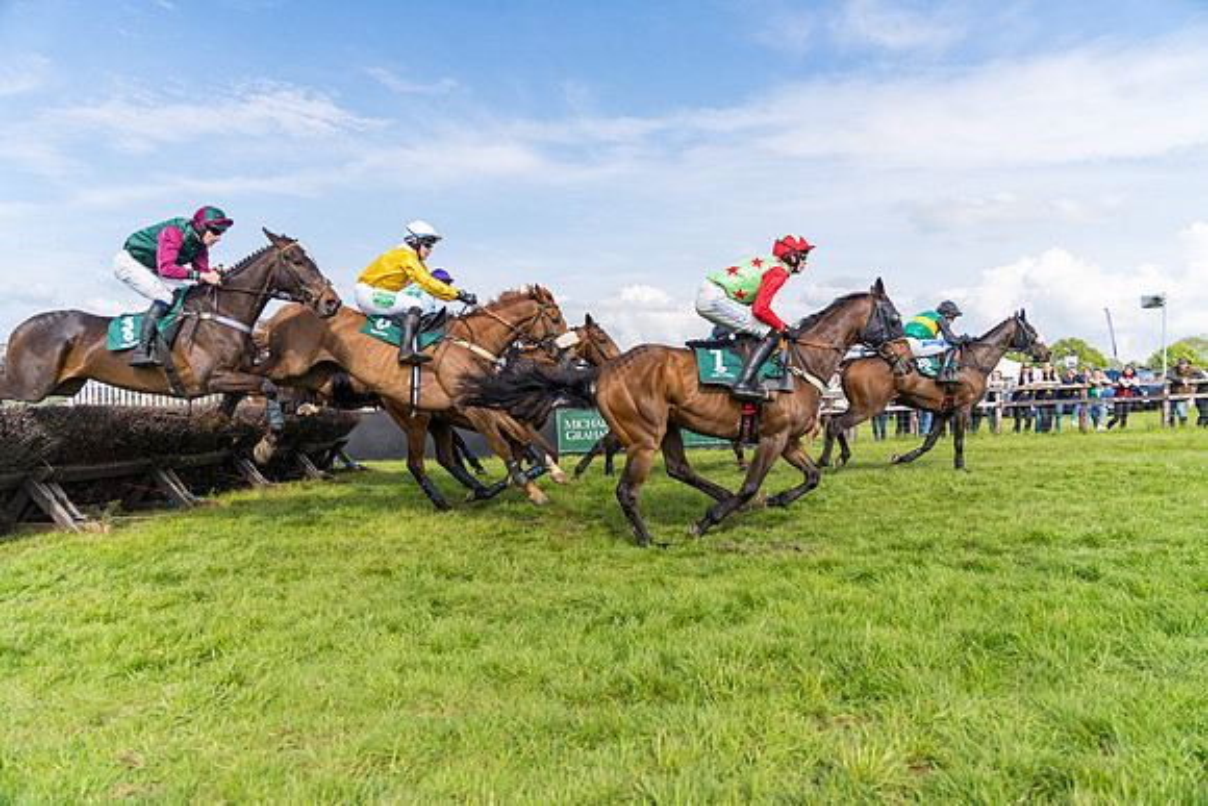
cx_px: 604
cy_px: 403
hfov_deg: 73.7
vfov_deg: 53.2
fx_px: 805
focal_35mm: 24
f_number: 4
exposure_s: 1/3200
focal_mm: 24
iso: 320
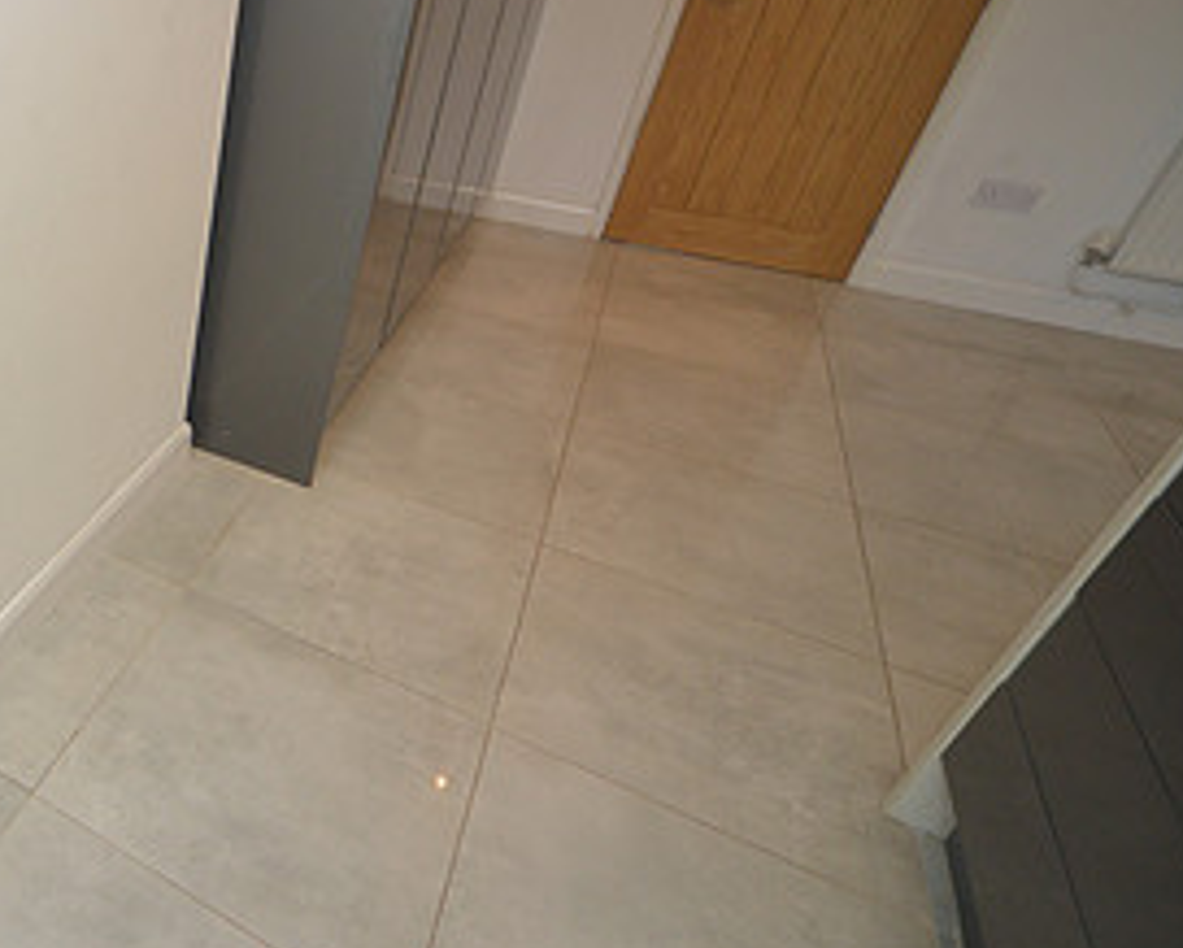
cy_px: 354
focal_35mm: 24
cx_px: -39
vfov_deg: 58.1
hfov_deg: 52.8
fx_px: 841
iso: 1000
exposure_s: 1/100
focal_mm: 12
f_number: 5.6
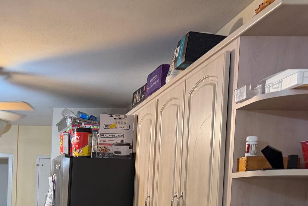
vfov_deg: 25.2
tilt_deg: -1.7
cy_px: 223
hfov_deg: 35.9
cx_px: 3
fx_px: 428
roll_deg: -0.5
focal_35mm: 50
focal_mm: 6.76
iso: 320
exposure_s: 1/60
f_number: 1.78
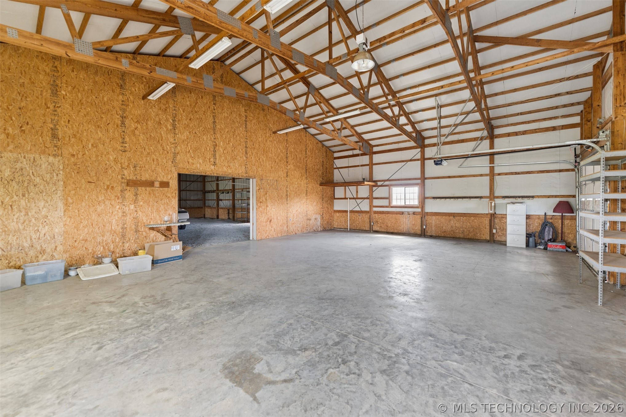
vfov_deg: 81.2
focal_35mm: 14
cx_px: 313
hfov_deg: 104.3
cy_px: 208
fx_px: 243
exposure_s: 1/60
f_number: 2.8
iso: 400
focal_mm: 14
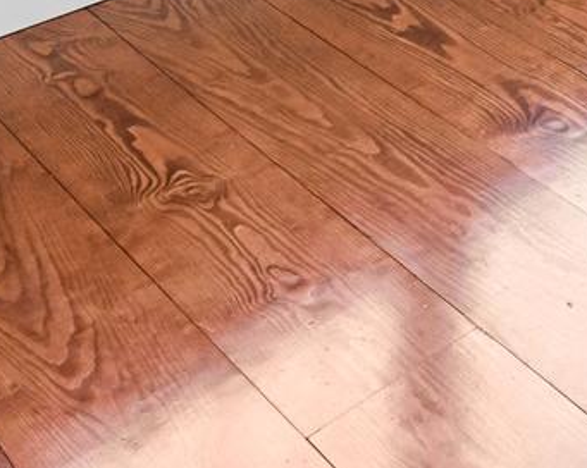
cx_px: 666
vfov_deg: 13.4
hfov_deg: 22.6
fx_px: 1371
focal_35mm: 79
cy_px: -698
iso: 1000
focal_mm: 14
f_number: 7.1
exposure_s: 1/250
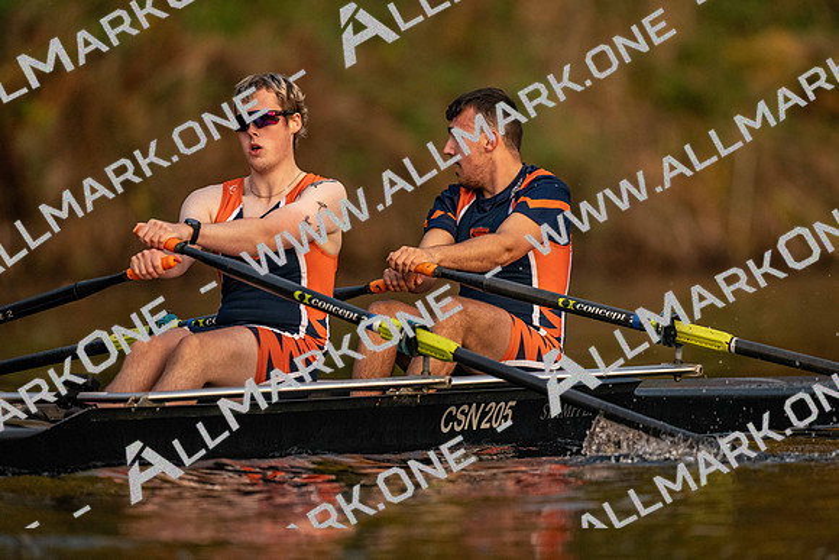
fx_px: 13986
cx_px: 420
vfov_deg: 2.3
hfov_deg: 3.4
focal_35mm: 600
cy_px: 280
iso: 2800
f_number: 4
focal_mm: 600
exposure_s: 1/2500
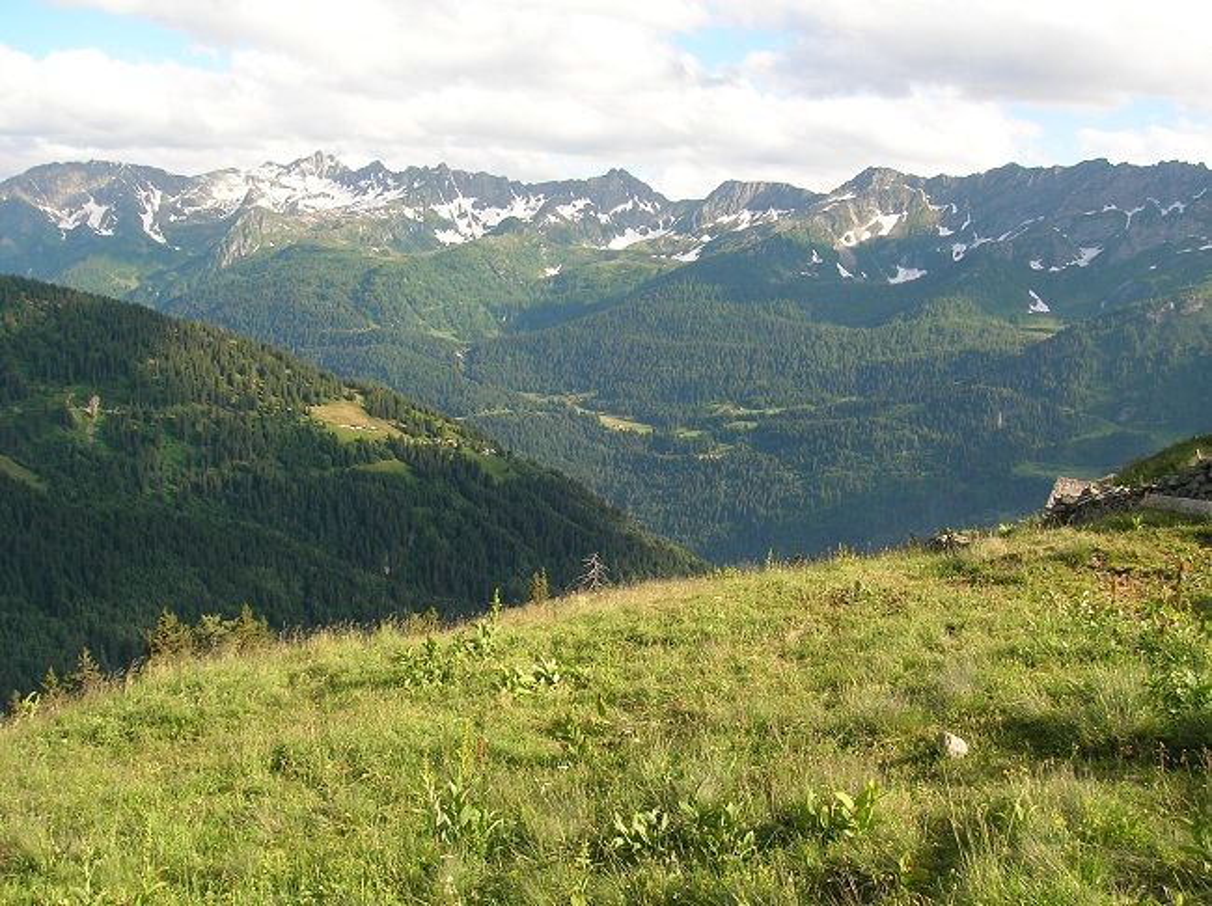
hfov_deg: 54.0
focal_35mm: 34
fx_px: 1189
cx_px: 606
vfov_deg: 41.7
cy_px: 453
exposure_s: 1/138
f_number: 4.9
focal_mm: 5.7
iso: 50
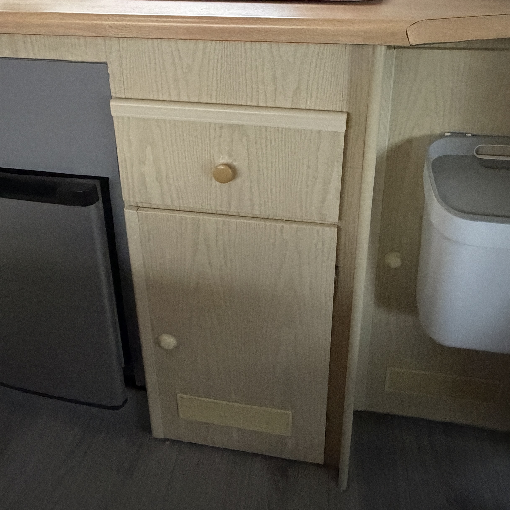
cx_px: 253
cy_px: 108
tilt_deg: -20.5
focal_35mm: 29
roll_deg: +1.9
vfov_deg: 52.4
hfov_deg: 55.6
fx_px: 483
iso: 1250
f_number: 2.2
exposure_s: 1/48
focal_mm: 2.22
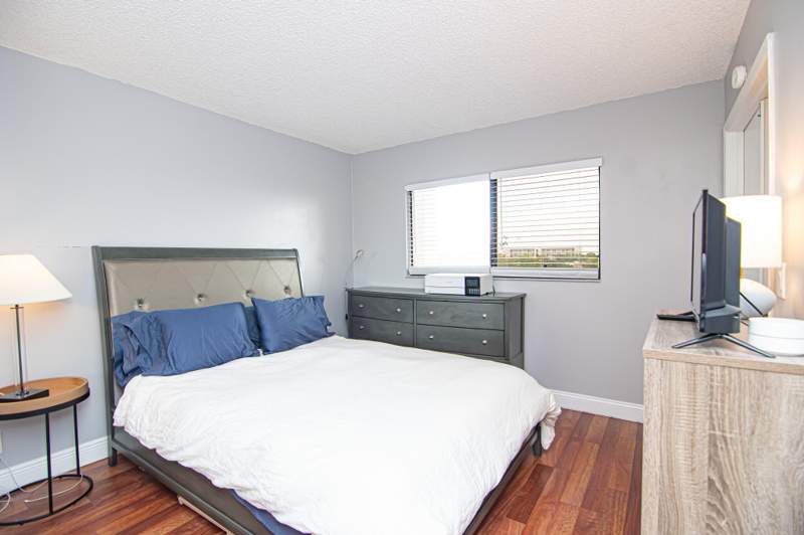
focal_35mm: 16
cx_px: 402
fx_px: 357
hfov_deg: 96.8
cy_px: 268
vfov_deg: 73.6
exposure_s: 1/60
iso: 320
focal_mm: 11
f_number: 4.5
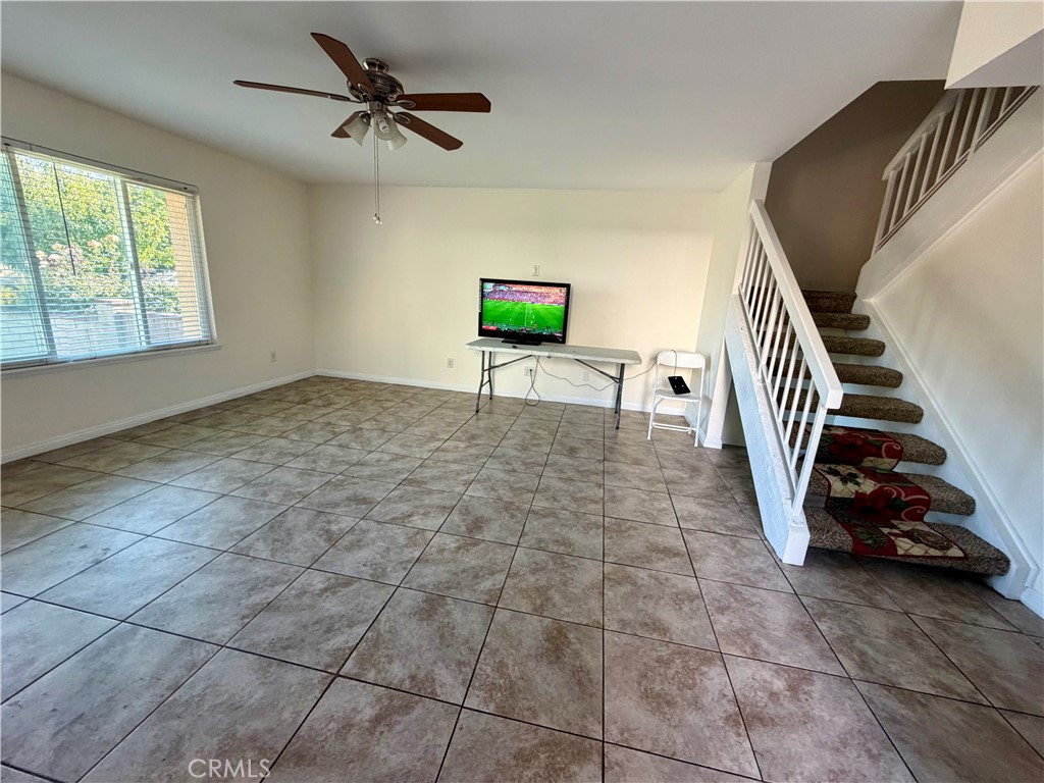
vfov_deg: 85.7
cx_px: 522
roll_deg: -3.0
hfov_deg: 102.1
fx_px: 422
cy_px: 392
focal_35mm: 14
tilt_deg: -13.6
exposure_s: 1/120
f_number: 2.2
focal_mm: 2.22
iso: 250
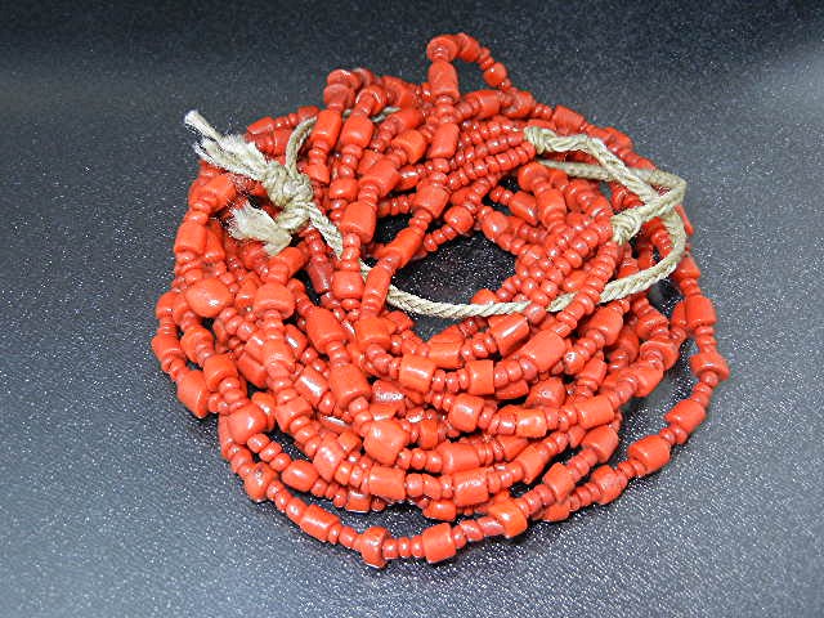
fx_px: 1071
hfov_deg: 42.1
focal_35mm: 45
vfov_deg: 32.2
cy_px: 309
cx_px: 412
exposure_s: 1/30
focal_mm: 8.1
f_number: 3.8
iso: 347
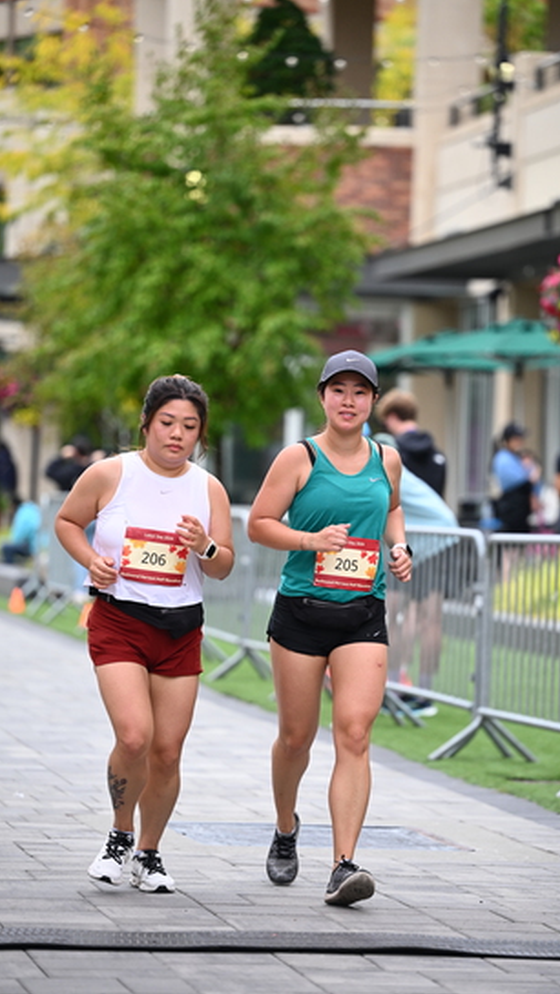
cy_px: 496
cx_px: 327
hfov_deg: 8.2
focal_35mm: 148
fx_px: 3903
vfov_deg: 14.5
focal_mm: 140
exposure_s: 1/1600
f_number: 2.8
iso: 640
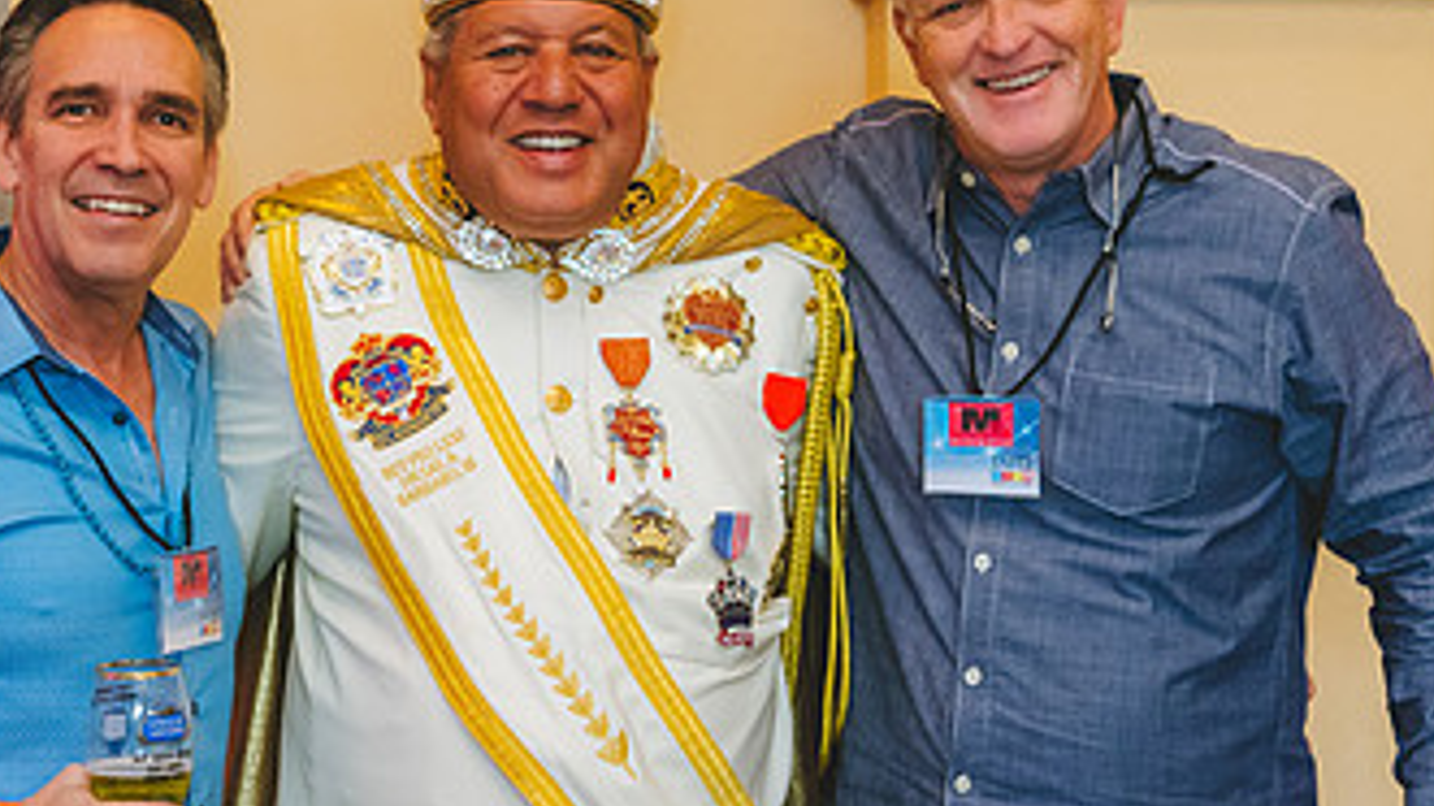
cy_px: 507
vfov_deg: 12.3
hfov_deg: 21.8
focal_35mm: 98
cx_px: 567
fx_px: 3725
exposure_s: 1/160
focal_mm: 44
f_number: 3.5
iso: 800
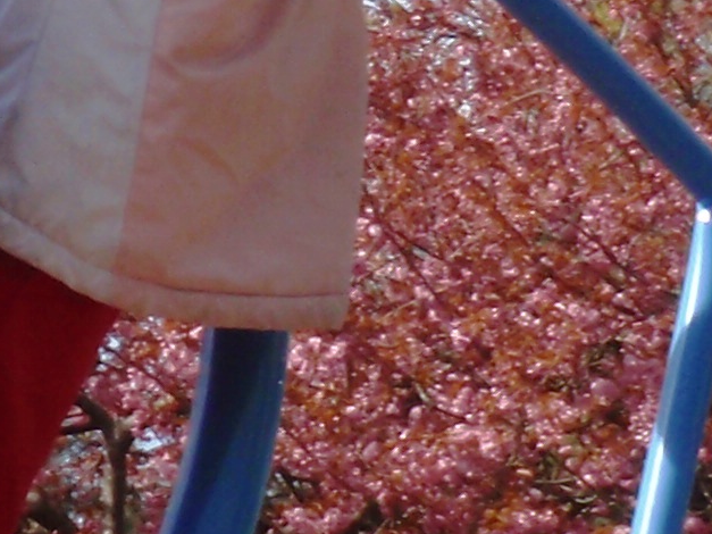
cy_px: -92
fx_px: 4689
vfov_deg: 6.5
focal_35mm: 228
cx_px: -795
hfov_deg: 8.2
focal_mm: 6.53
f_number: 6.3
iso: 64
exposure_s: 1/200
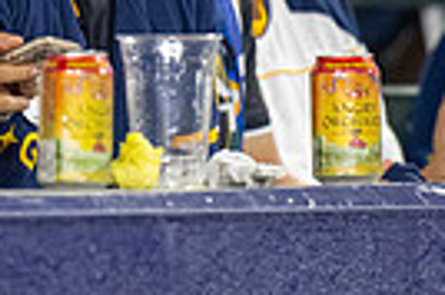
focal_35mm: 867
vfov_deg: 1.6
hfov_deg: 2.4
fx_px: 10704
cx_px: -43
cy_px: -177
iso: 3600
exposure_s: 1/400
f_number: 4
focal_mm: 200
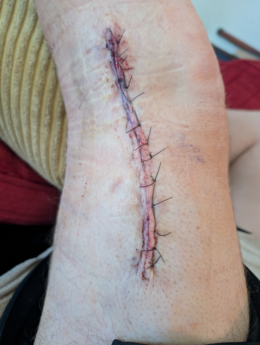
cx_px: 130
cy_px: 172
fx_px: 240
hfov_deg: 56.9
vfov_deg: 71.5
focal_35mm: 24
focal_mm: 6.9
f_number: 1.68
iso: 2078
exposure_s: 1/79.4
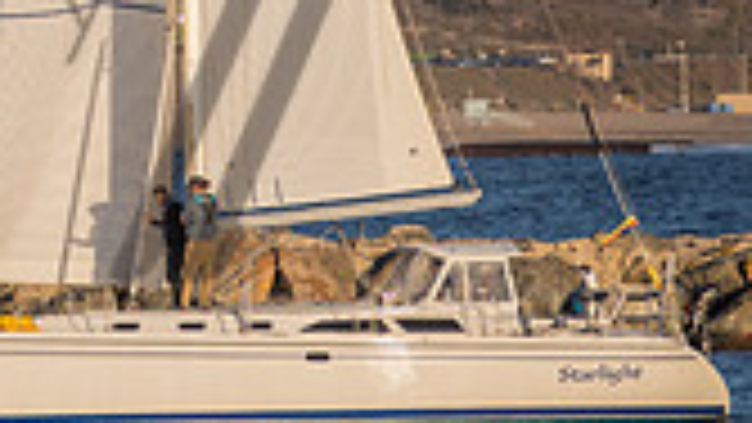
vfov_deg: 1.6
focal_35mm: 767
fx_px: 15296
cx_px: -123
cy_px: -338
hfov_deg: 2.8
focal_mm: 200
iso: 320
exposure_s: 1/1250
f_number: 6.3
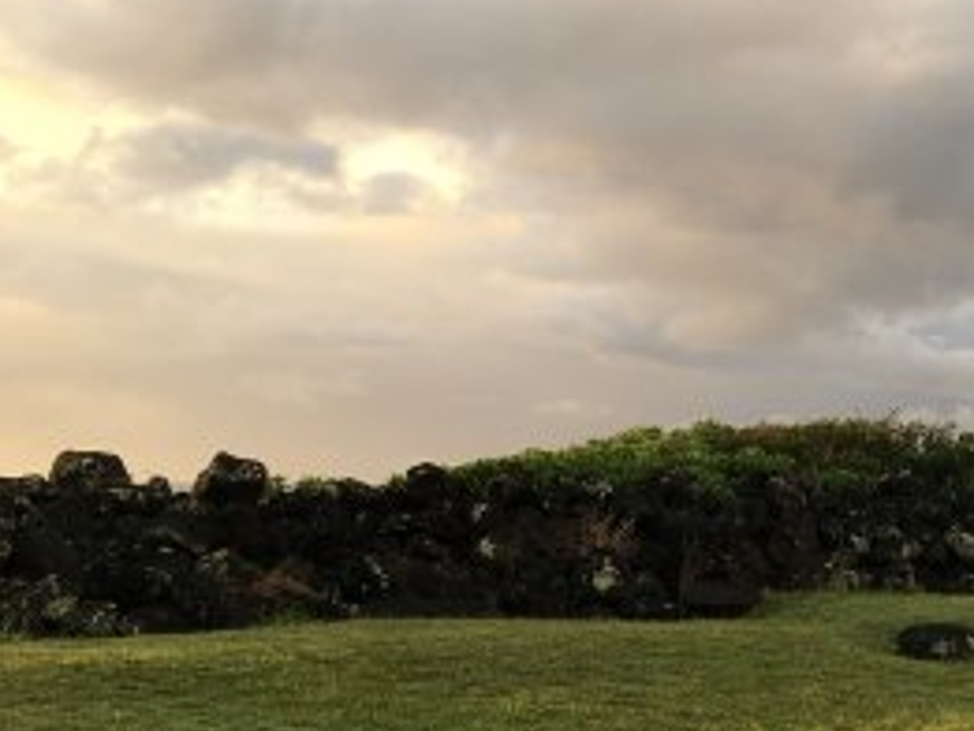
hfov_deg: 26.3
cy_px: 267
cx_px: 1071
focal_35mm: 68
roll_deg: -0.8
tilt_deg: +7.0
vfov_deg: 21.6
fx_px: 1914
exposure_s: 1/214
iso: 25
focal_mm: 4.15
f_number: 2.2
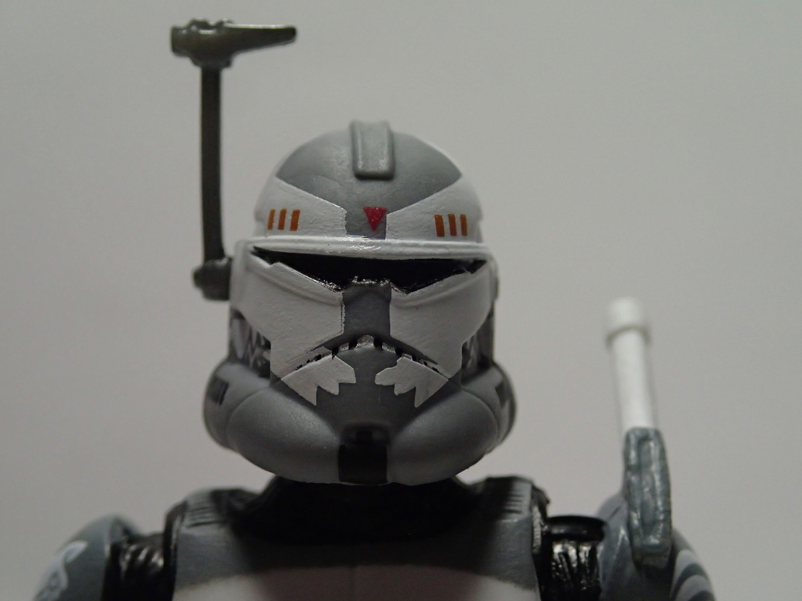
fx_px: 1714
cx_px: 401
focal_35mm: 74
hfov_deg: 26.3
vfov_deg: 19.9
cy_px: 300
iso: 800
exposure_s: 1/320
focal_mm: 13.47
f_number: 4.2
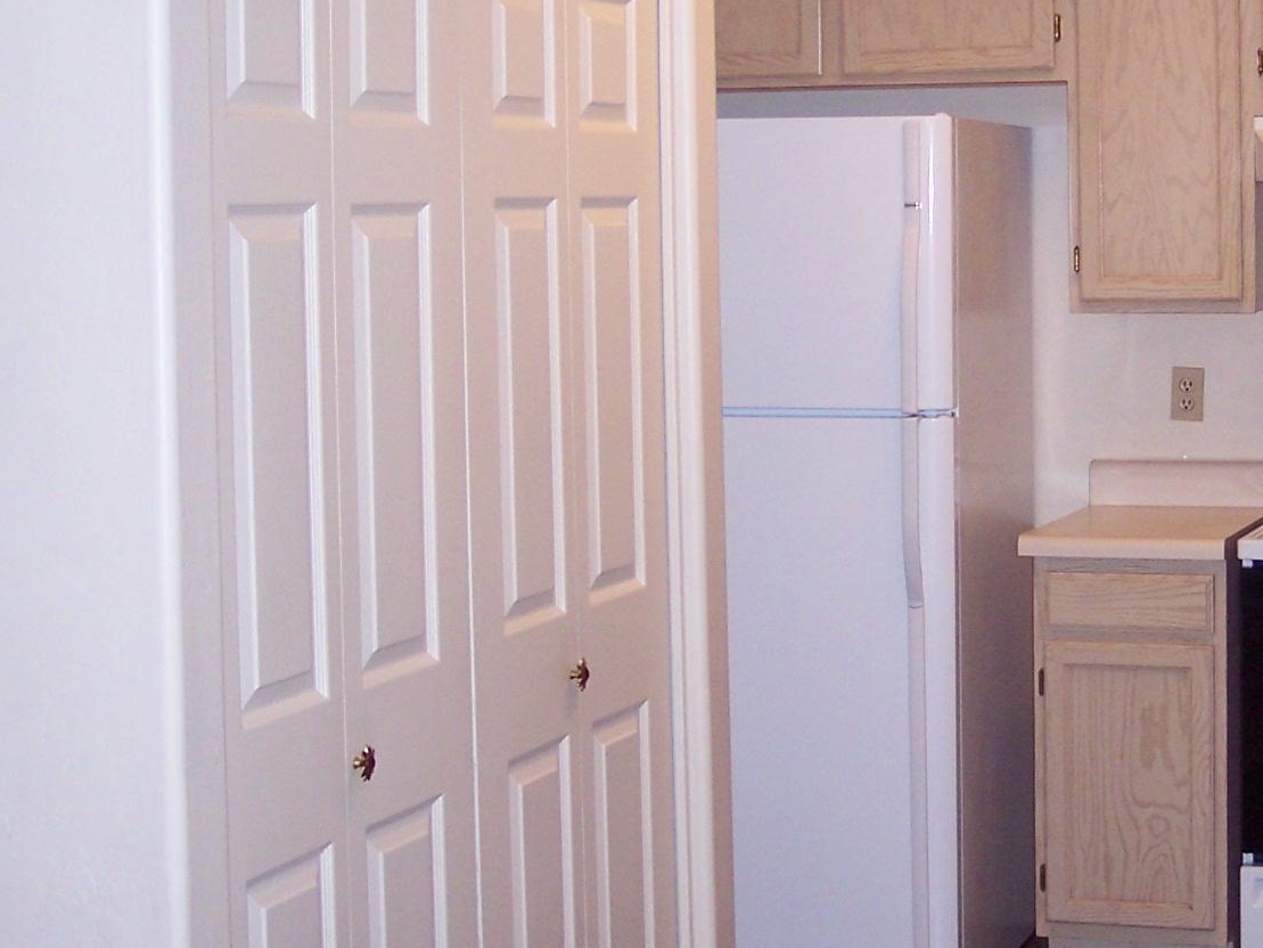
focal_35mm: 81
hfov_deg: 23.9
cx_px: 958
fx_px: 2956
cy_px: 295
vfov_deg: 18.1
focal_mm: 8
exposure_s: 1/60
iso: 140
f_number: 2.8
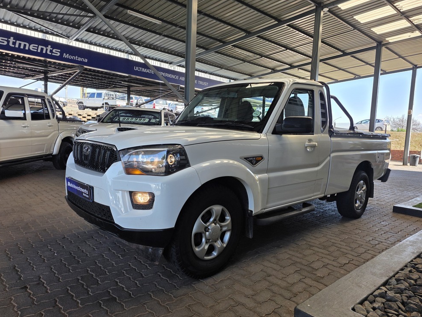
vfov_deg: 56.8
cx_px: 218
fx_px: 293
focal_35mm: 24
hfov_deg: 71.6
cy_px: 163
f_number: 1.7
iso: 50
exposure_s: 1/359
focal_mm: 6.25
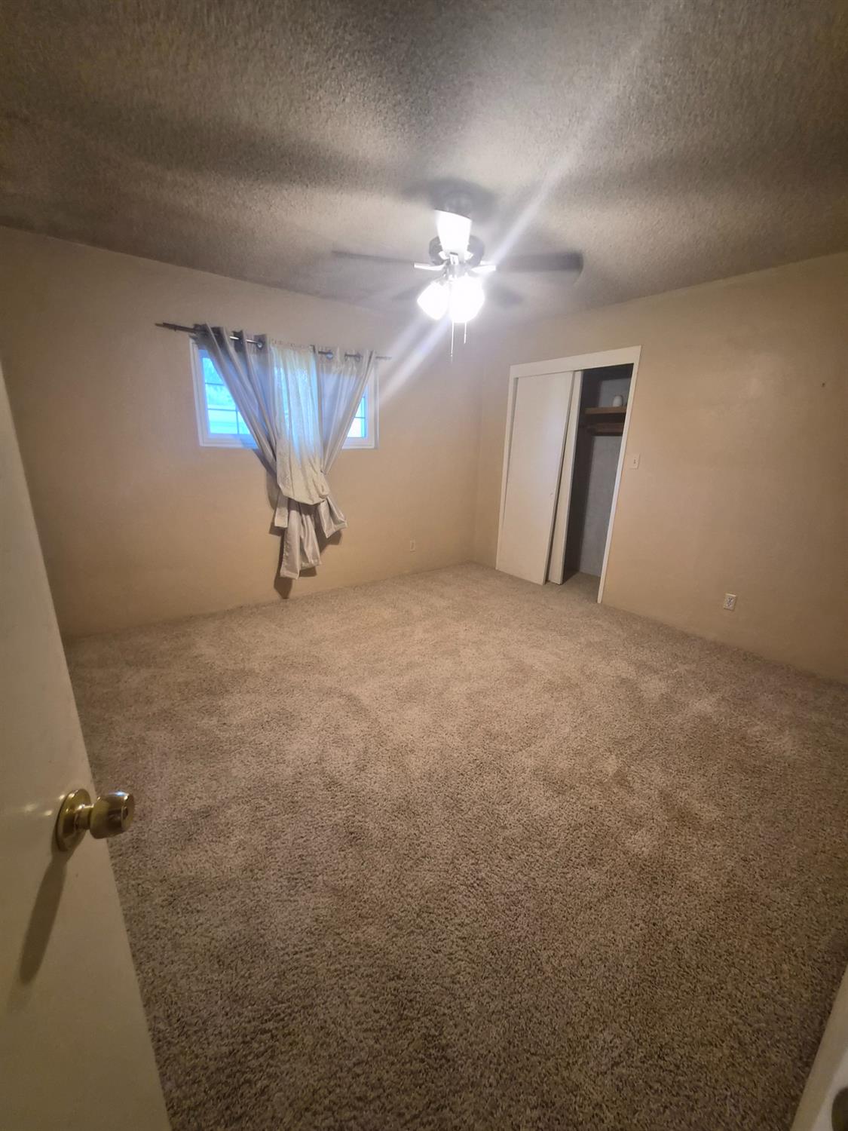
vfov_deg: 106.2
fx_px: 425
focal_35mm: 13
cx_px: 424
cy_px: 566
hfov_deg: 89.9
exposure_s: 1/60
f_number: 2.2
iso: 320
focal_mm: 1.7
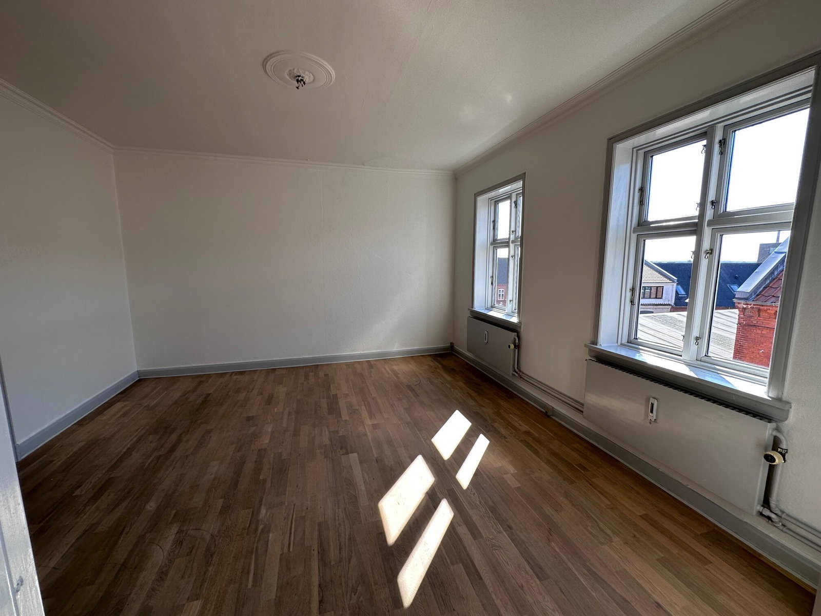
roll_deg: -0.4
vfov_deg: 85.7
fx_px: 332
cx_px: 410
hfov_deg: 102.1
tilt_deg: -7.7
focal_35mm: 14
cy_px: 308
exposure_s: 1/201
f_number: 2.2
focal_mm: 2.22
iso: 40
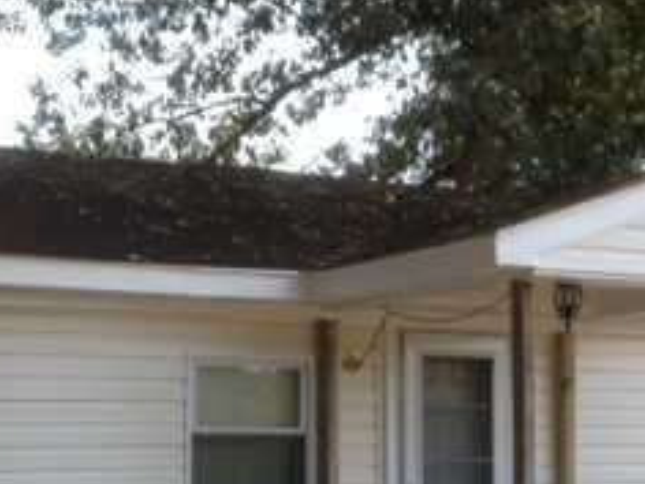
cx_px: 167
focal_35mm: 95
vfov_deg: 15.2
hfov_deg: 20.5
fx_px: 1770
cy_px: 509
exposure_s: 1/317
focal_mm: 4.28
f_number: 2.4
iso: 50
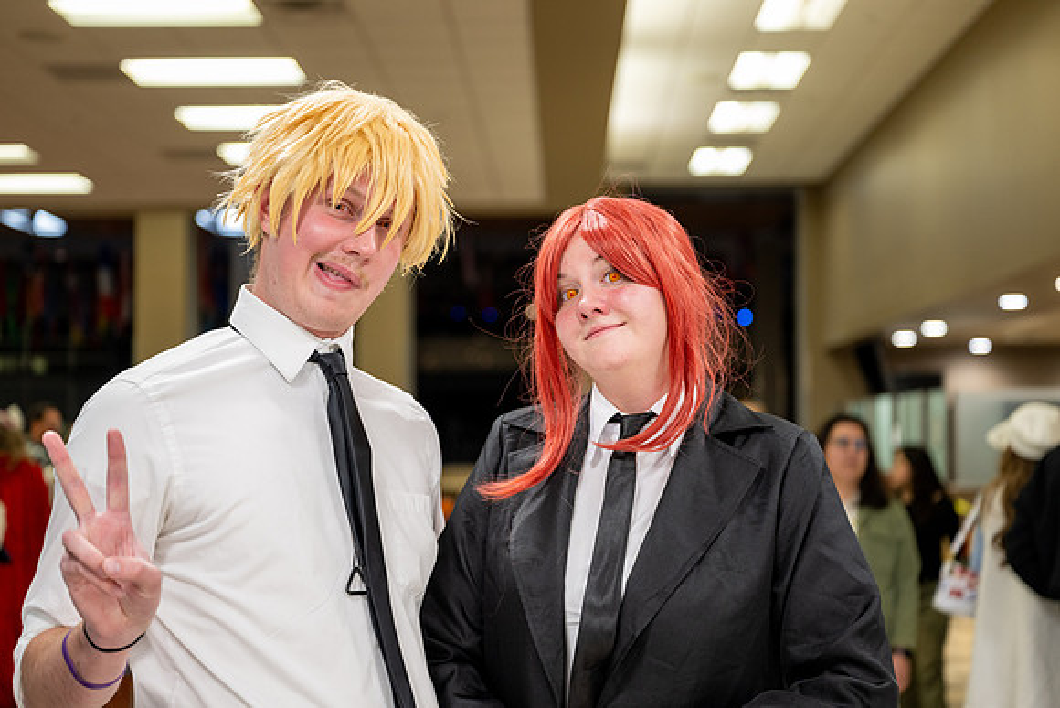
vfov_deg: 23.8
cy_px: 354
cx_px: 530
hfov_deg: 35.0
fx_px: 1679
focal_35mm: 57
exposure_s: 1/80
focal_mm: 57
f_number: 2.8
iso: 640
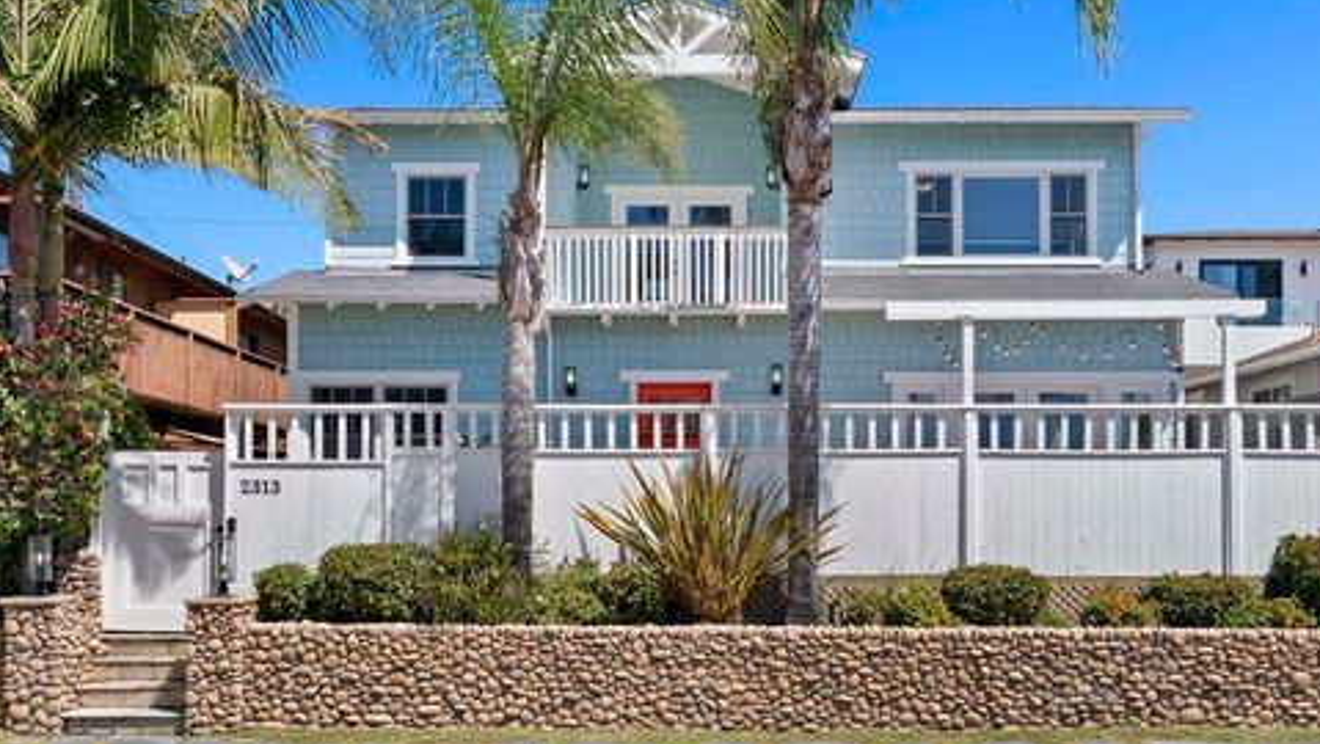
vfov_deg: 33.7
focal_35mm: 35
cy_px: 298
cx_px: 683
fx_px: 1226
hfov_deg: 56.6
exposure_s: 1/500
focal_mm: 32
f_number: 8
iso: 500
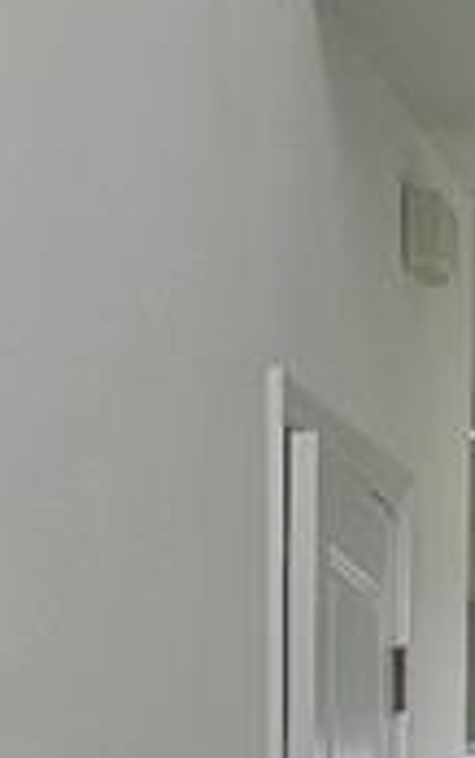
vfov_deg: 11.3
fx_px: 3474
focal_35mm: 168
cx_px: 4
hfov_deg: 7.8
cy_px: 1507
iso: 50
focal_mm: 6.3
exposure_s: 1/207
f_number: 1.7
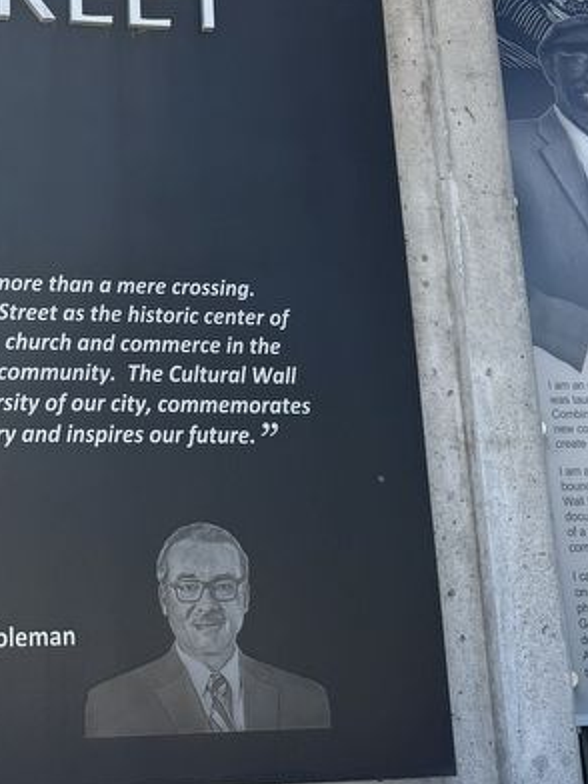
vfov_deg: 37.8
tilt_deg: +15.6
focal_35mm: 49
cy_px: 182
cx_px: 10
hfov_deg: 28.0
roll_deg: -0.2
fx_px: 1110
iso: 100
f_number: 1.78
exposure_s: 1/1314
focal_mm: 6.76
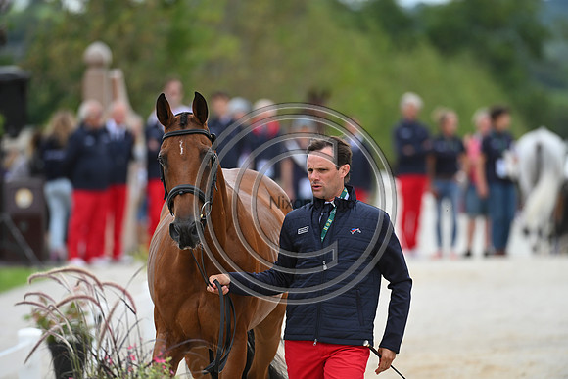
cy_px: 190
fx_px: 6312
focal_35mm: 400
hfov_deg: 5.2
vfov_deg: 3.4
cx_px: 284
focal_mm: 400
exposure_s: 1/1600
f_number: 5.6
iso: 720
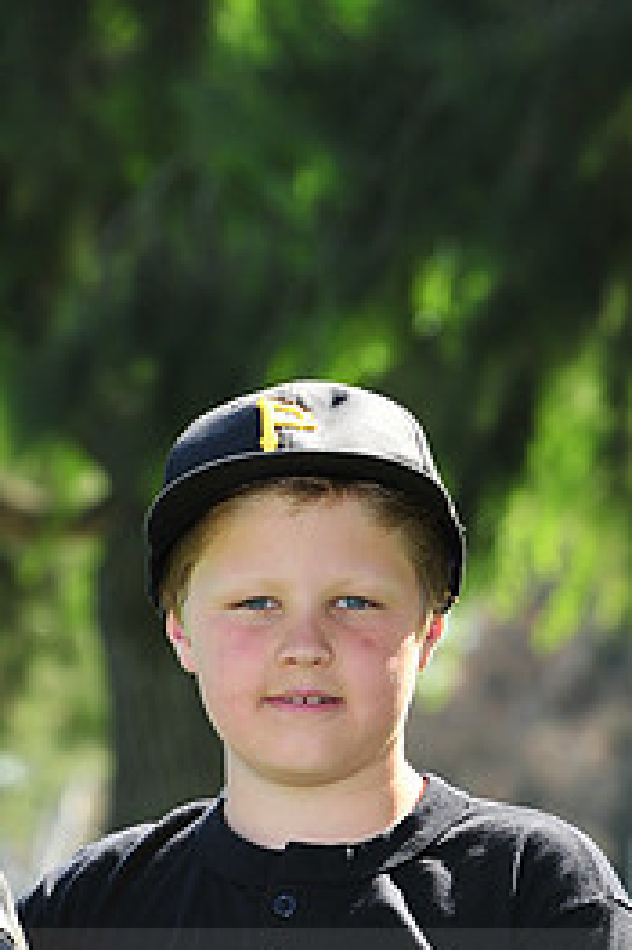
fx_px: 6987
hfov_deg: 5.2
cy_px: 979
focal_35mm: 265
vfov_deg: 7.7
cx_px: 206
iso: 200
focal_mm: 120
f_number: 7.1
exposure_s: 1/250
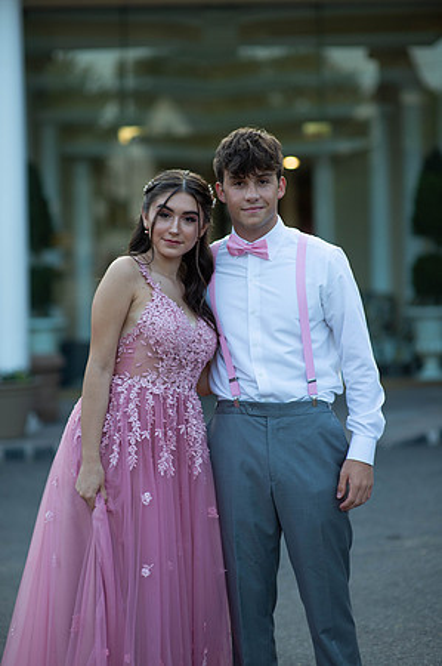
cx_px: 221
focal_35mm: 85
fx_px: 1569
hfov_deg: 16.0
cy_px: 333
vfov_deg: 23.9
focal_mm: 85
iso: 250
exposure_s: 1/1000
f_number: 2
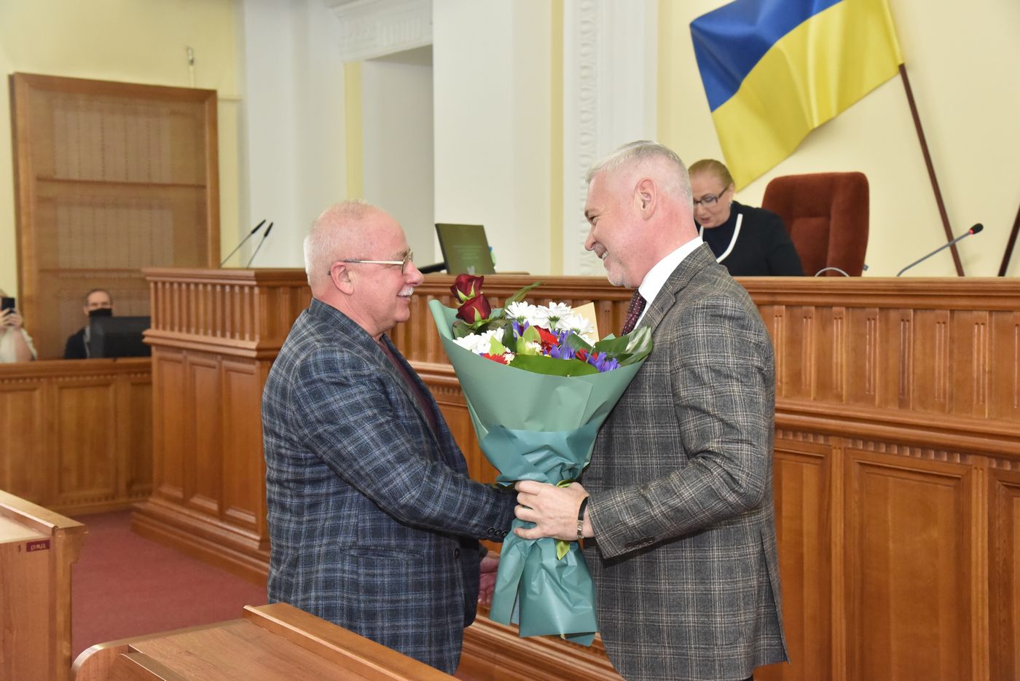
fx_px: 1474
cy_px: 340
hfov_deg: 38.2
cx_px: 510
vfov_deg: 26.0
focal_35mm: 52
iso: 5000
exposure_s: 1/200
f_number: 6.3
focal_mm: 52
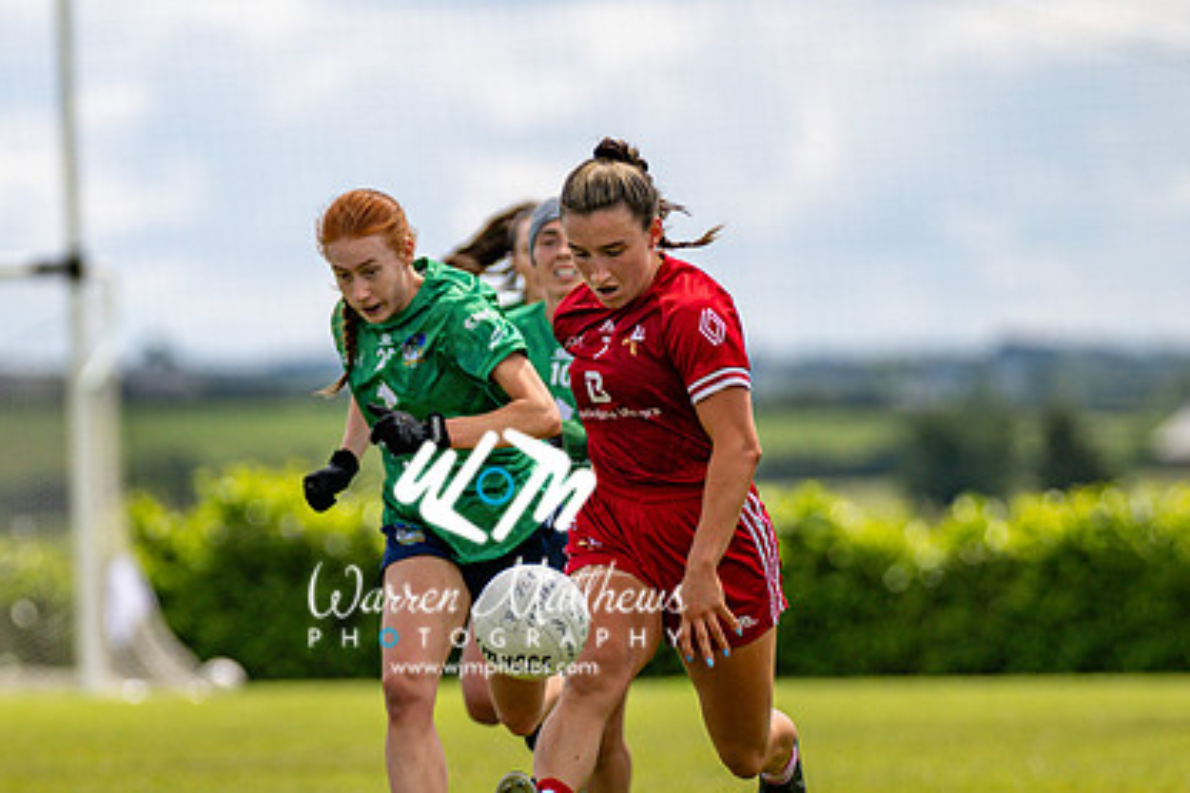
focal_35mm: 485
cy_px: 584
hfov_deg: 4.3
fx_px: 16031
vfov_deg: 2.8
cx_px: 462
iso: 110
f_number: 2.8
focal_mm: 240
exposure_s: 1/6400
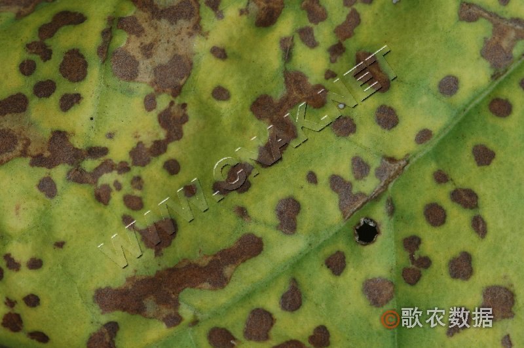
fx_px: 2289
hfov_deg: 13.1
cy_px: 174
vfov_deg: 8.7
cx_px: 262
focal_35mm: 158
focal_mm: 105
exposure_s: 1/30
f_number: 13
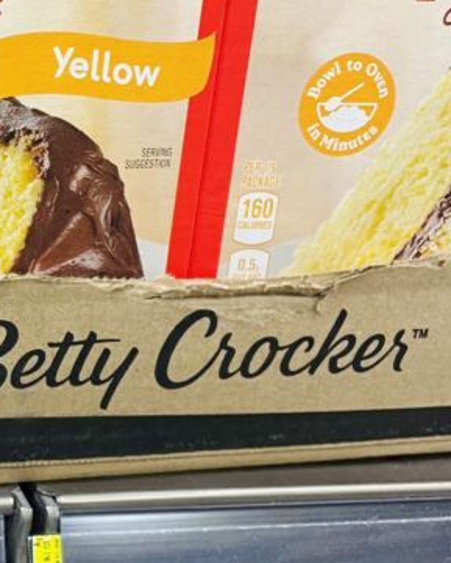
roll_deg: -2.2
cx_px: -98
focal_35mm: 72
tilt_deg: -20.1
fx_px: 1201
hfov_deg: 19.9
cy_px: 293
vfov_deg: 26.4
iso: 100
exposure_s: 1/60
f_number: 1.6
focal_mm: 4.2
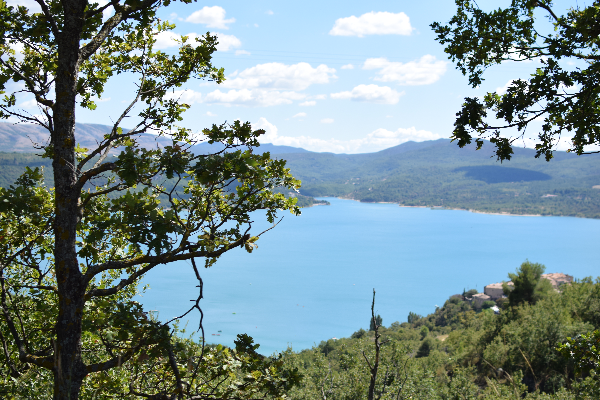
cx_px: 300
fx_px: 875
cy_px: 200
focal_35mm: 52
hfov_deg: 37.9
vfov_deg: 25.8
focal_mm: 35
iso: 200
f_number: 3.2
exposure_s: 1/2500
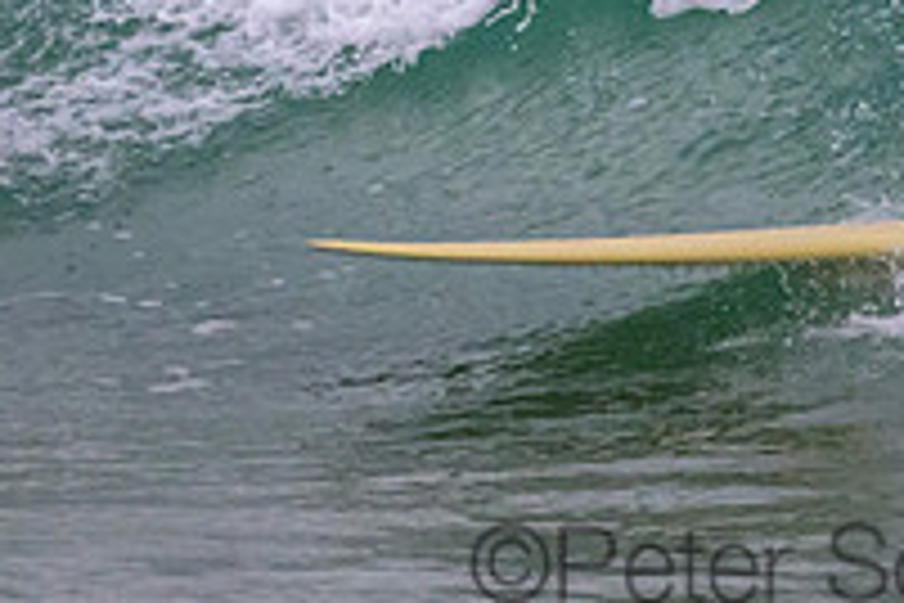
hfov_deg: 0.9
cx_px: 819
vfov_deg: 0.6
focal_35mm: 2308
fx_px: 57952
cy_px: -182
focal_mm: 800
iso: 6400
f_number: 11
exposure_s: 1/1250
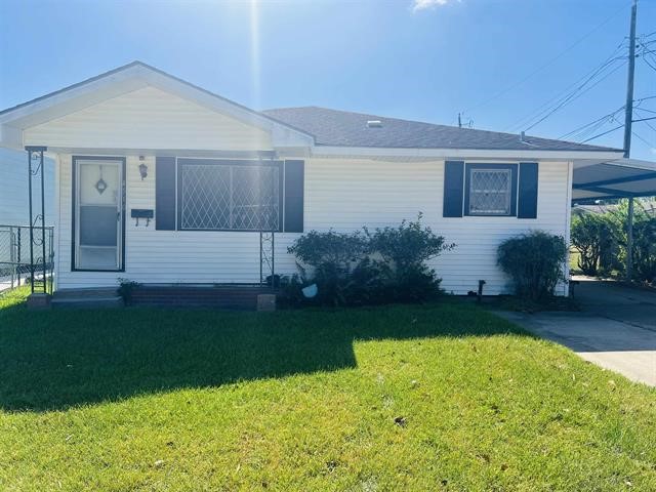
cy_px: 246
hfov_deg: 67.3
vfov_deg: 53.1
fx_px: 493
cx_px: 328
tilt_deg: -2.7
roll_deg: -0.9
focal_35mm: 26
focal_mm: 5.7
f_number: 1.5
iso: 50
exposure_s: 1/3257
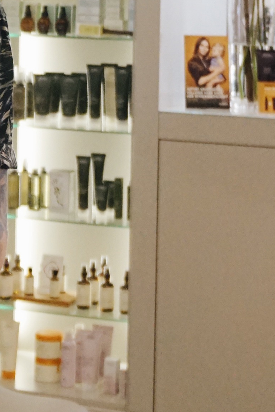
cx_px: -31
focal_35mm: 140
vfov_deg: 14.2
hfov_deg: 9.7
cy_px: -87
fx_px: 1602
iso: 1600
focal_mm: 27
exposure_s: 1/160
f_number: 4.5
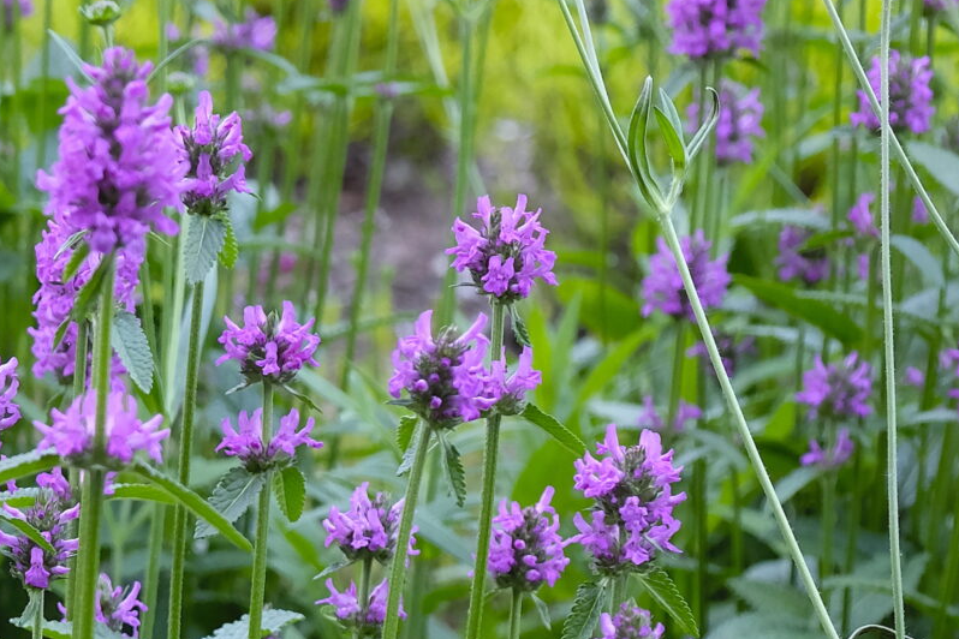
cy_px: 1020
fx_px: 3676
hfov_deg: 14.6
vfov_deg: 9.6
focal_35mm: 138
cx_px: -16
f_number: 4
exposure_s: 1/340
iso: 1000
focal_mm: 28.9
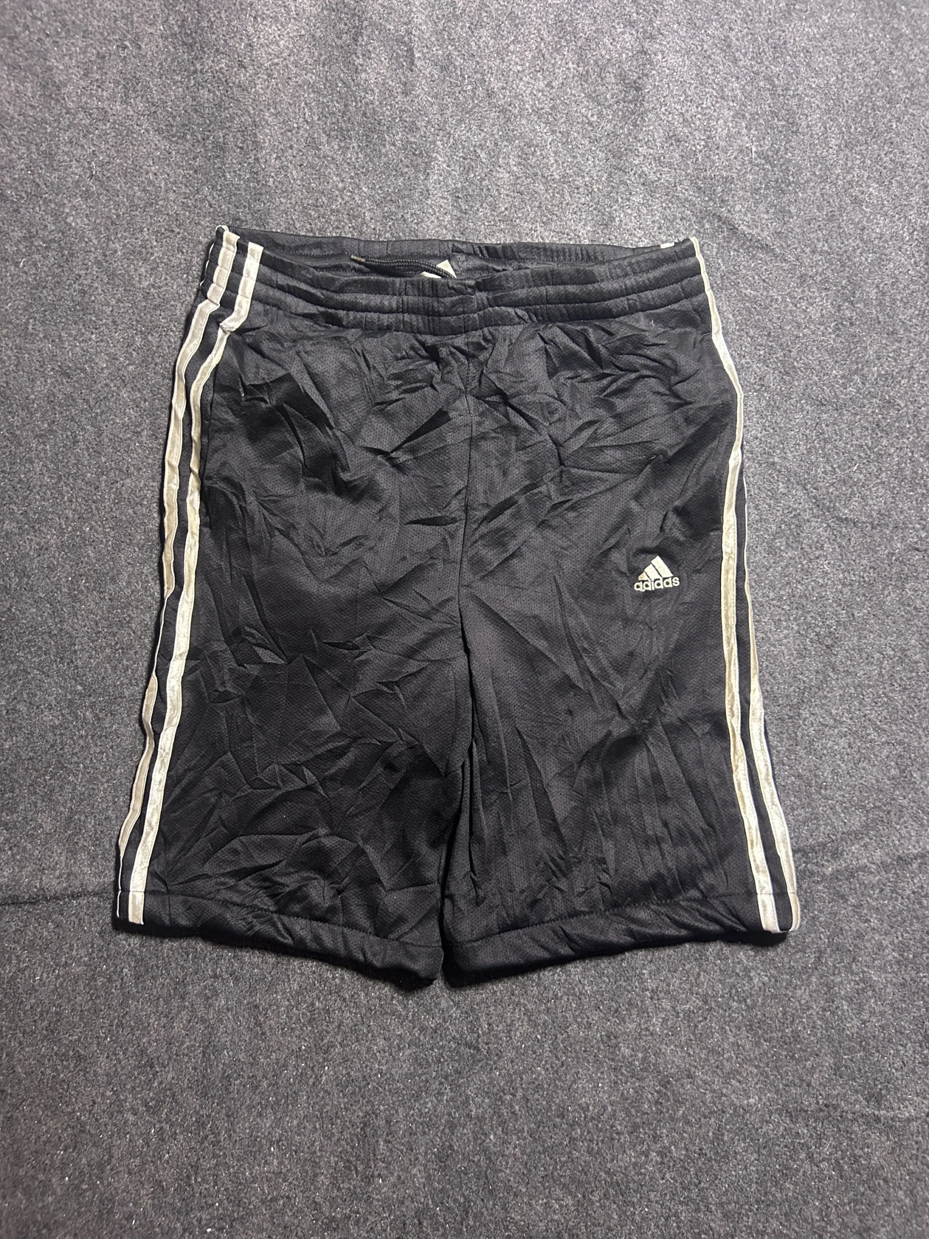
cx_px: 464
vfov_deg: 67.3
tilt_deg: -63.1
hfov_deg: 53.1
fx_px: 930
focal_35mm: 26
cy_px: 620
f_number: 1.5
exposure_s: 1/50
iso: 500
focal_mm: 5.7
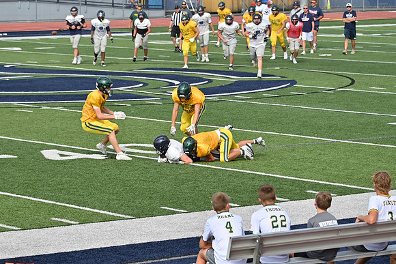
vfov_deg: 8.2
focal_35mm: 168
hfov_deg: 12.2
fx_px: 1848
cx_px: 198
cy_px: 132
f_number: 5.3
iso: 140
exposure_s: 1/800
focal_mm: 112
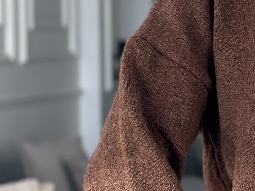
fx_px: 1488
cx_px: 376
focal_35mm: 202
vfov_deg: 7.4
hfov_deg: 9.5
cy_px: 63
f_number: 1.78
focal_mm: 6.86
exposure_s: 1/235
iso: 80
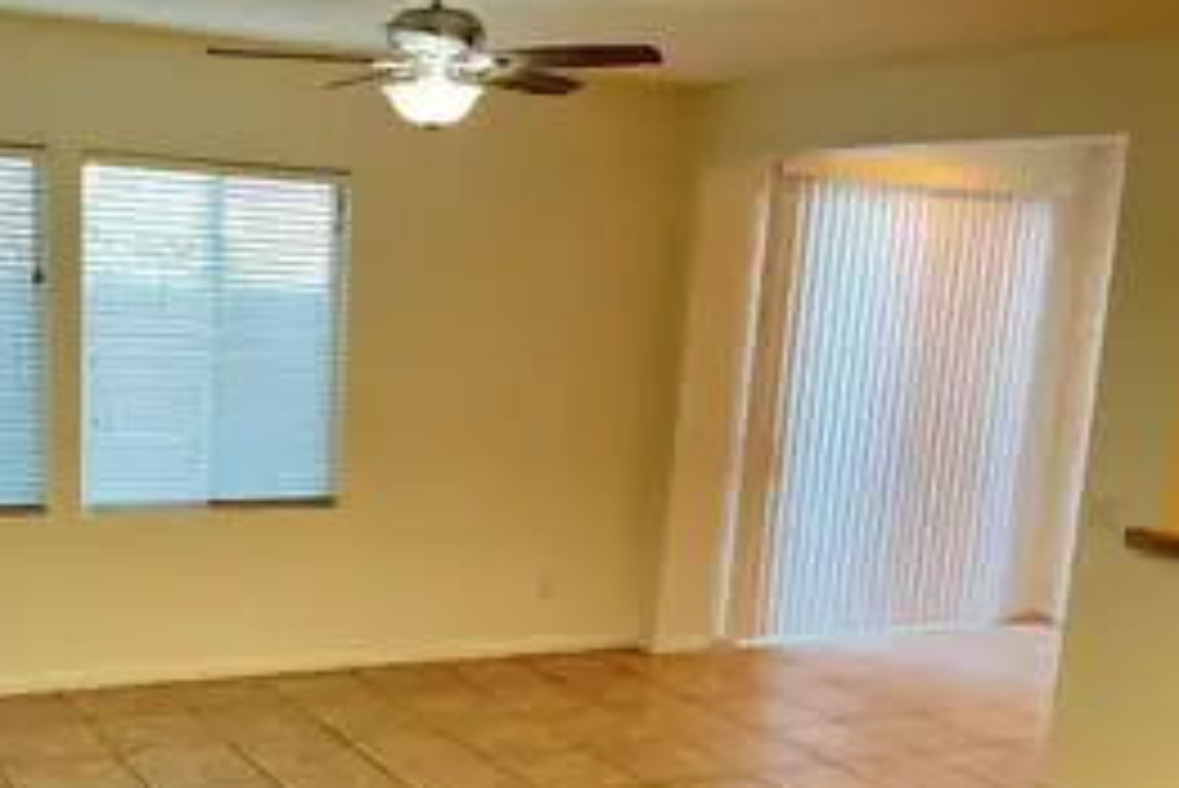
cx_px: 351
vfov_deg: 29.0
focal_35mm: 46
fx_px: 1507
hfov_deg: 41.9
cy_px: 554
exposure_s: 1/60
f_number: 1.8
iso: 250
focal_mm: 3
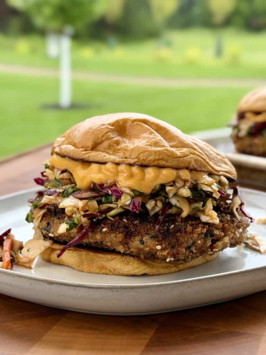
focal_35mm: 48
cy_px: 178
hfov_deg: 30.3
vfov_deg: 39.7
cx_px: 133
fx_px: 492
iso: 64
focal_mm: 6.76
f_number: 1.78
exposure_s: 1/762
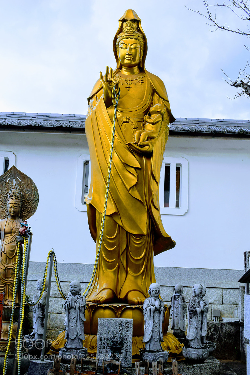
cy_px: 188
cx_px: 125
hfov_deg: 28.1
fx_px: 500
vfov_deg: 41.1
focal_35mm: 48
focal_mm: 32
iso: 320
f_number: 8
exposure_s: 1/250
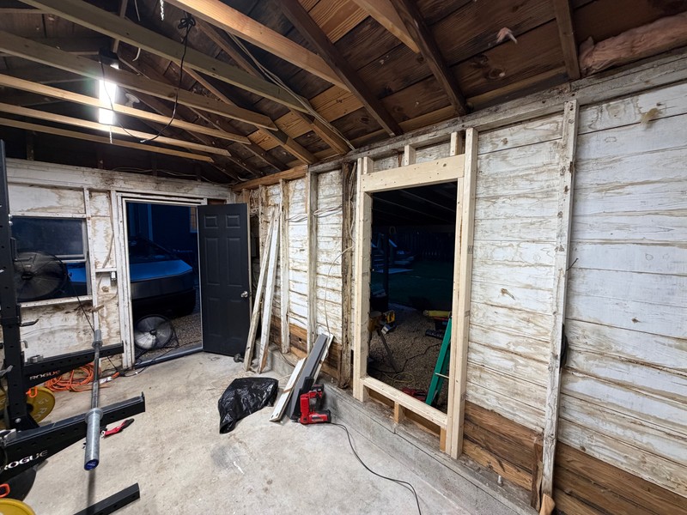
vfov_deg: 85.7
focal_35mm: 14
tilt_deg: -3.3
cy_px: 258
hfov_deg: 102.1
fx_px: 278
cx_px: 344
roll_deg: -0.8
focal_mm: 2.22
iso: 250
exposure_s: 1/120
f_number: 2.2
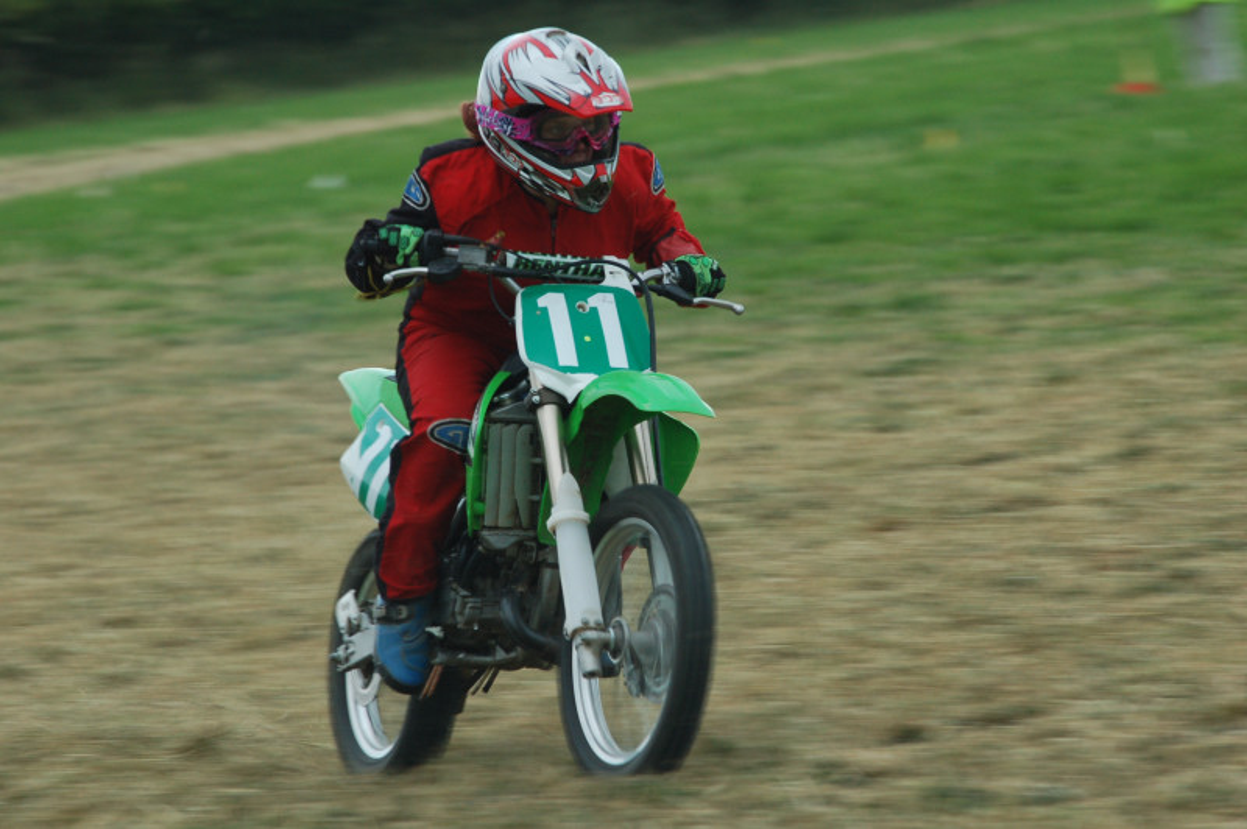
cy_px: 414
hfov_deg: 6.9
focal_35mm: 300
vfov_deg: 4.6
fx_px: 10383
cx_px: 624
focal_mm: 200
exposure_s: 1/125
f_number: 8
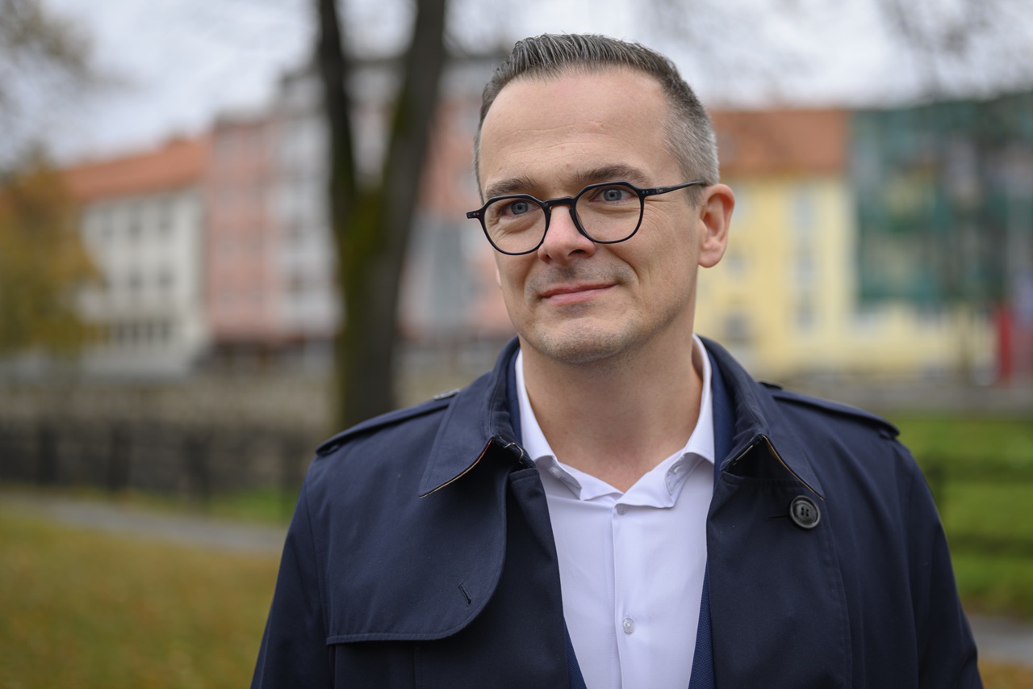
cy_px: 344
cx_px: 516
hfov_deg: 39.6
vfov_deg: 27.0
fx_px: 1434
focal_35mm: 50
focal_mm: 50
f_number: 2
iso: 32
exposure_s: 1/250
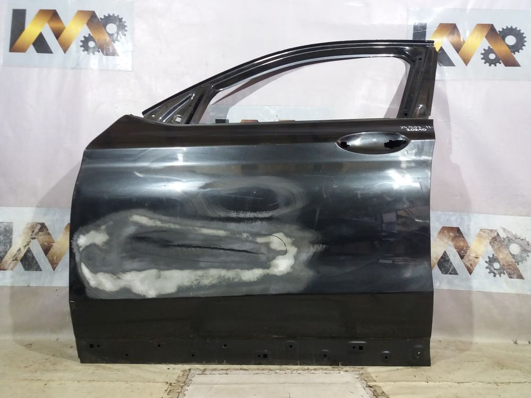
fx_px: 430
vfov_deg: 49.7
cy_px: 199
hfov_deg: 63.4
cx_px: 266
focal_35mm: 28
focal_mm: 3.7
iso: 160
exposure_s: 1/20
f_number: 1.9
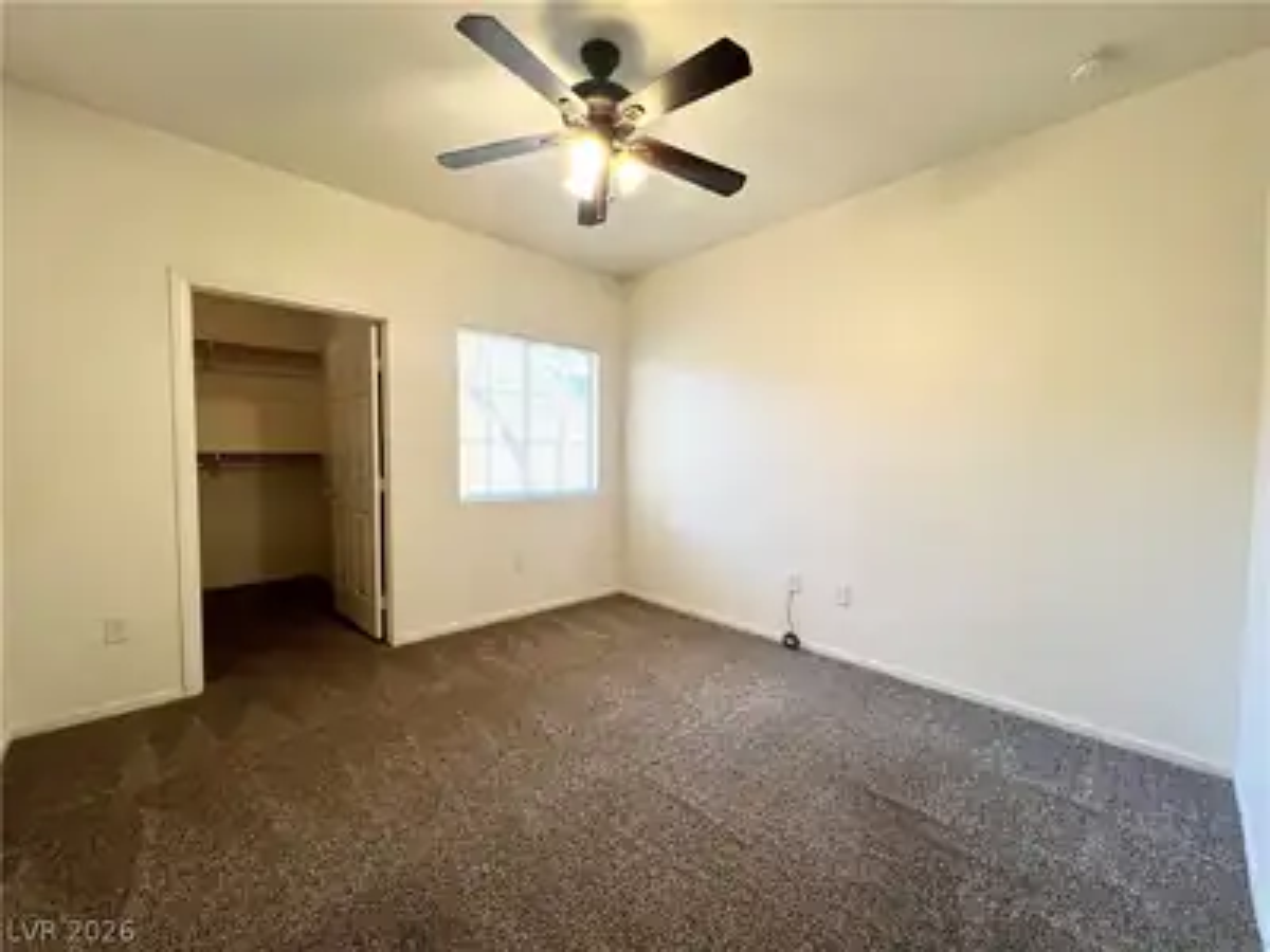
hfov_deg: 106.2
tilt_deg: -2.1
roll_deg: +0.0
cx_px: 635
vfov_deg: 89.9
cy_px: 476
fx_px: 477
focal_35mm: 13
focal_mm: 1.57
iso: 160
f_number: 1.8
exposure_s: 1/120
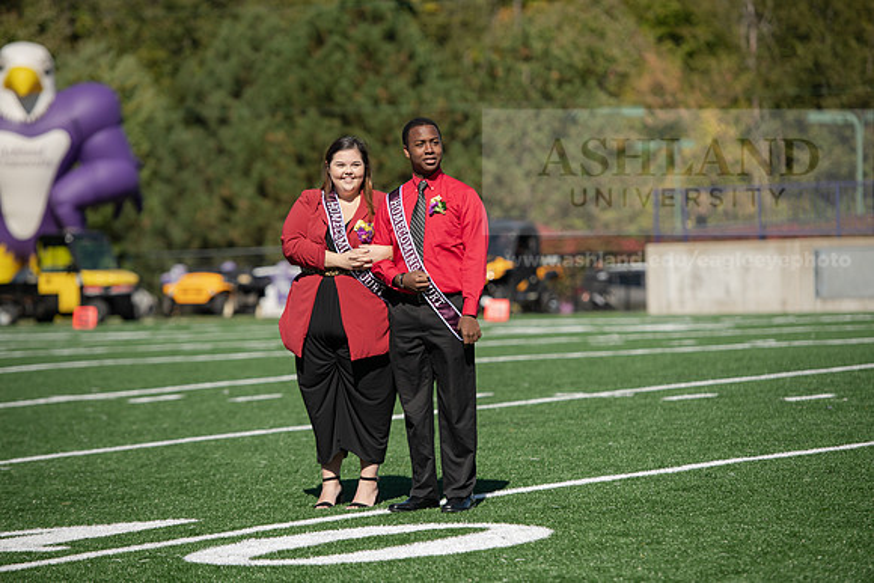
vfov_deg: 8.1
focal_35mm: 170
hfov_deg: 12.1
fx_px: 4128
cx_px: 437
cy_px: 292
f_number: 3.5
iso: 200
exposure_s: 1/2000
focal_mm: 170
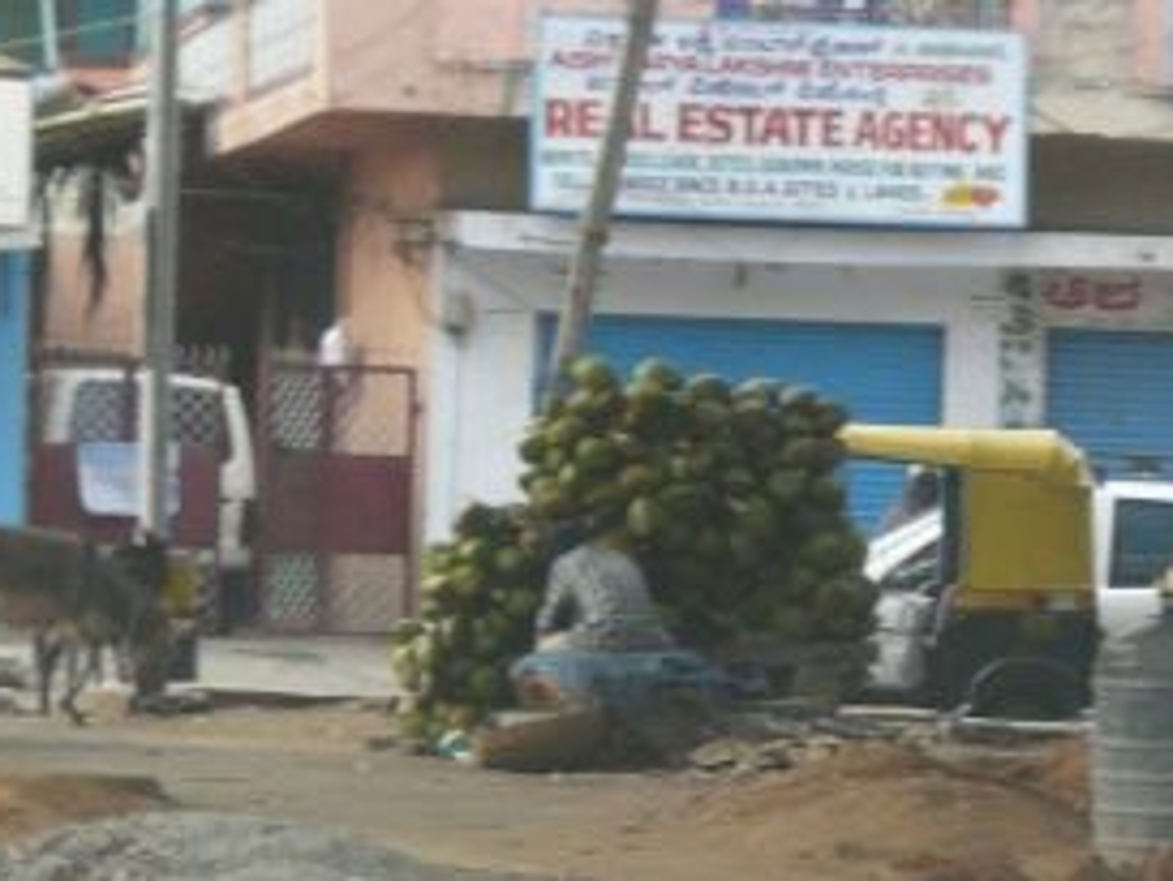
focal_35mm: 343
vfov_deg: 4.3
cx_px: 1315
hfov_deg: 5.8
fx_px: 11628
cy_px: 808
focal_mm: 19.2
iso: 200
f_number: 3.6
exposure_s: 1/250
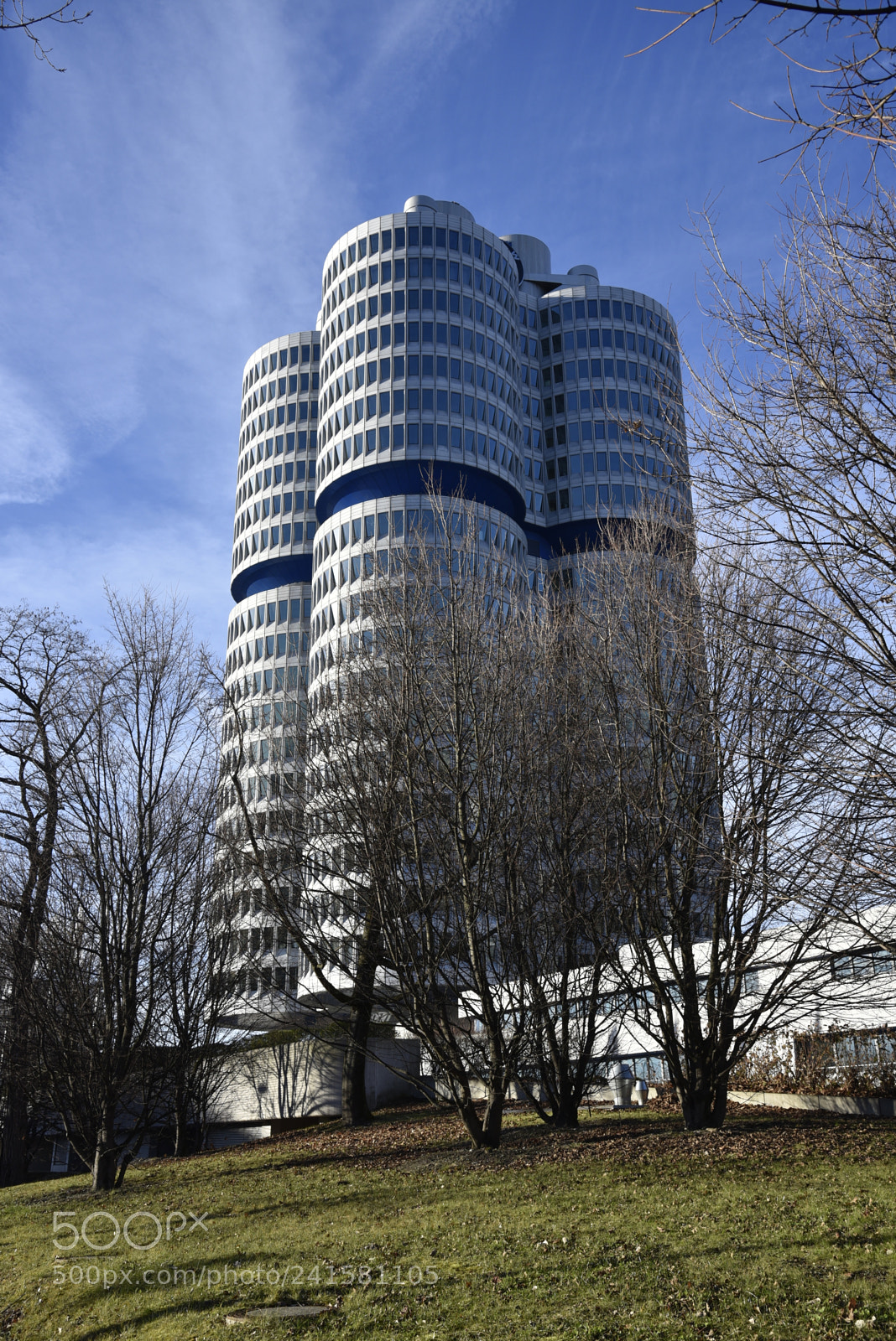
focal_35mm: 32
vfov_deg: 58.7
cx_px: 448
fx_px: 1194
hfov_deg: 41.1
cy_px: 670
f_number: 8
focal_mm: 32
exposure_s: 1/250
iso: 200
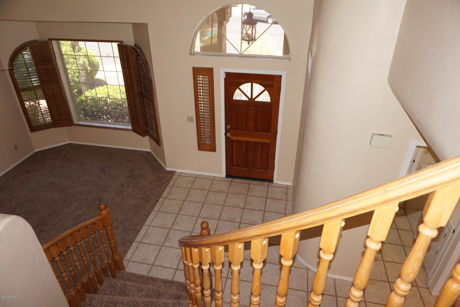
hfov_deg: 73.7
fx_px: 307
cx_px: 230
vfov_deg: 53.1
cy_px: 154
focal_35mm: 24
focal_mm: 16
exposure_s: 1/160
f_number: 3.5
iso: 800
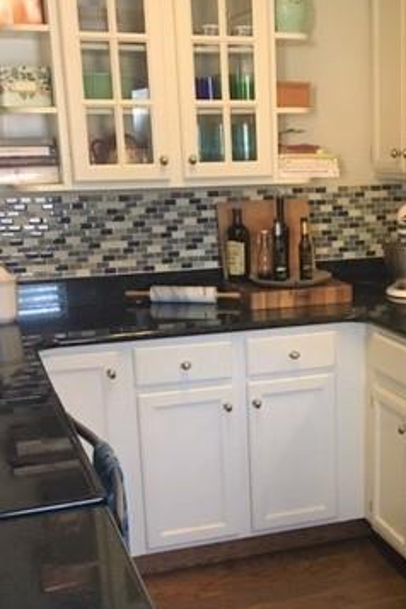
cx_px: 328
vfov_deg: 36.6
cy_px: 391
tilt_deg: -15.4
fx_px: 913
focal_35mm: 54
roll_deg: +1.2
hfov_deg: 24.6
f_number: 2.2
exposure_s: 1/30
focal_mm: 4.15
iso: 200
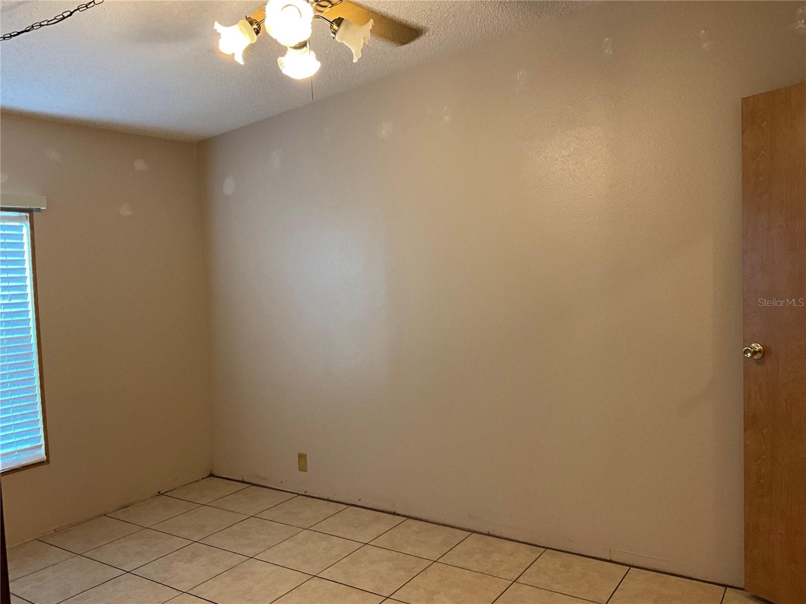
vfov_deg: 48.2
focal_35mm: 29
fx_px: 675
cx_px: 403
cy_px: 302
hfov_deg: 61.7
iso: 100
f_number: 1.8
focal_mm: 3
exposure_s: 1/60
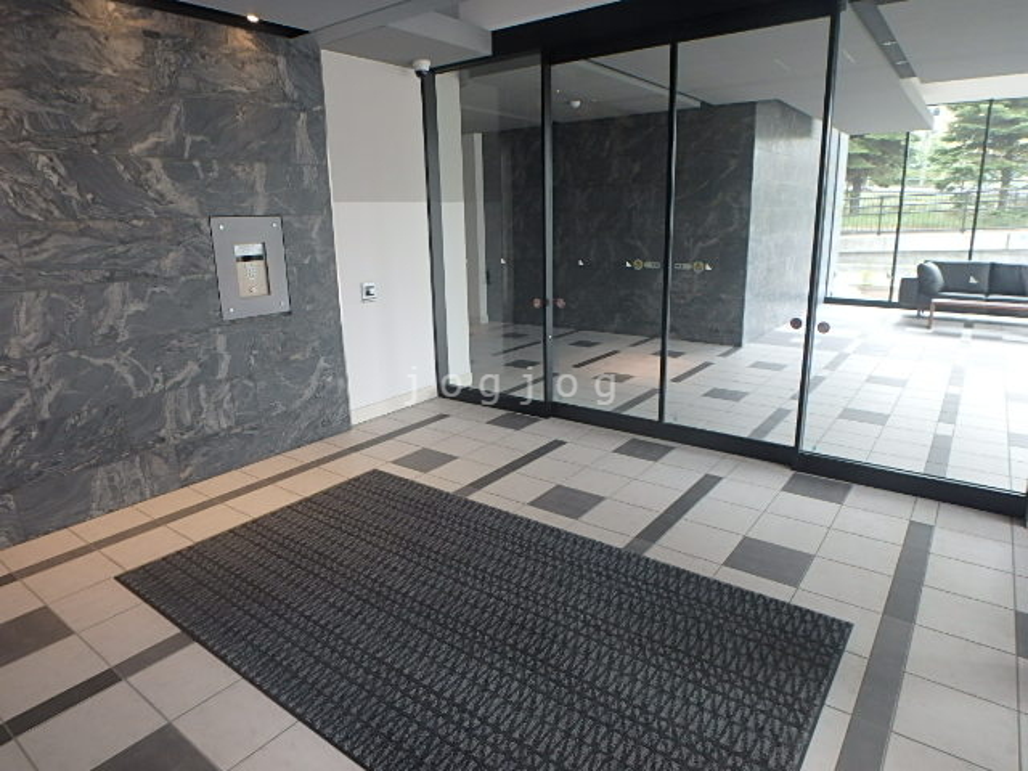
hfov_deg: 79.0
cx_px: 514
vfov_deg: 63.4
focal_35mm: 21
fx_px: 624
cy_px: 386
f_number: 3.5
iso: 200
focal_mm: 3.7
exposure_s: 1/60
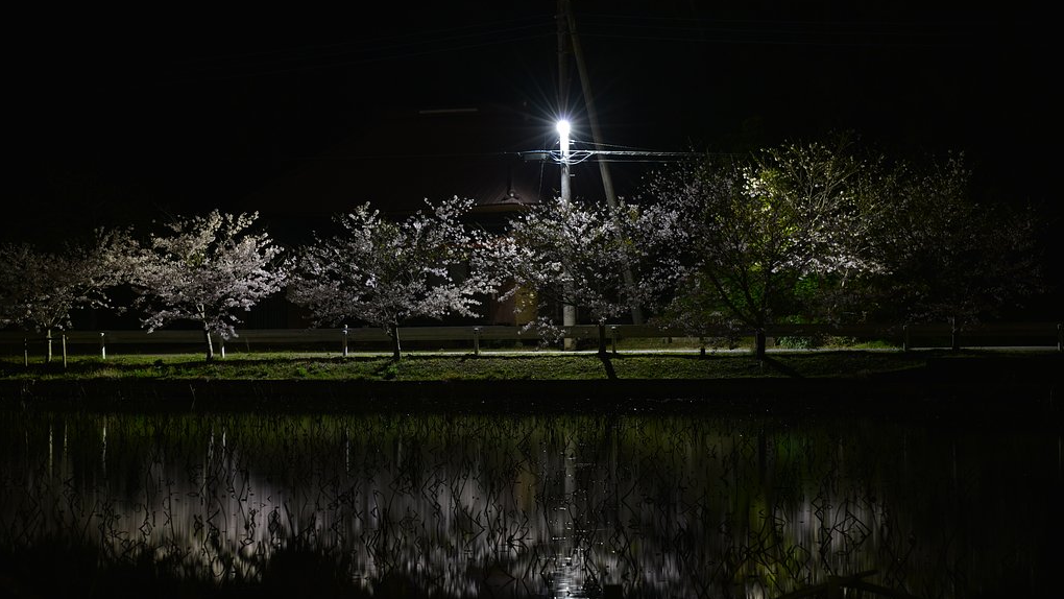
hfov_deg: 15.1
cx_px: 531
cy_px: 333
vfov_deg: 8.5
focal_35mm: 142
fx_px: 4007
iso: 400
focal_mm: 135
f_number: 5.6
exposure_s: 10
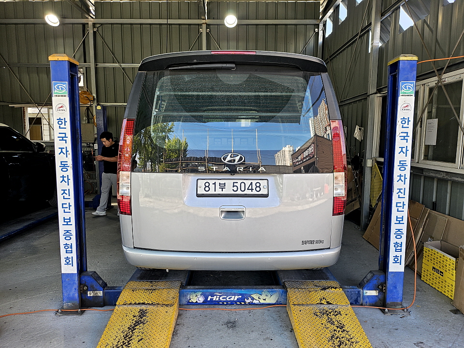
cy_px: 174
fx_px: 322
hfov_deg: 71.6
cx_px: 232
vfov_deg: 56.8
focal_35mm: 24
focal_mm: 5
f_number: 1.8
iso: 50
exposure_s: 1/208
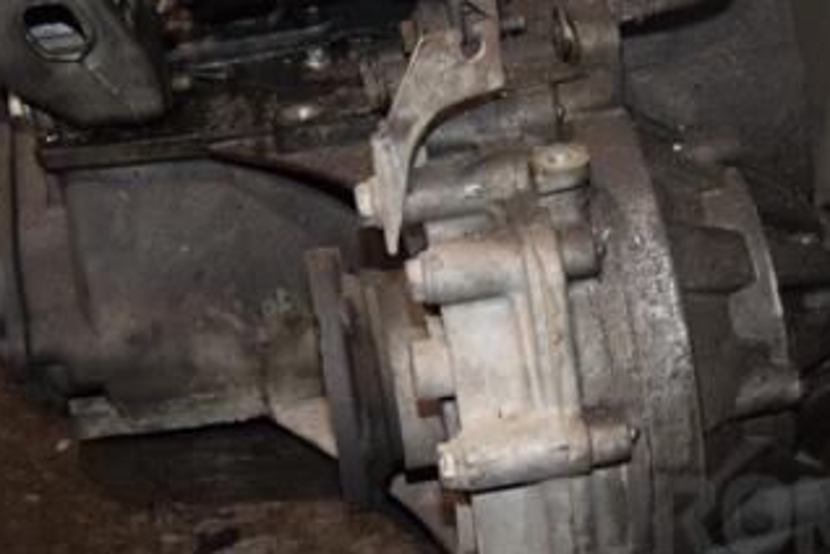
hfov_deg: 29.6
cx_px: 475
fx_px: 1568
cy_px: 167
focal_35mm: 68
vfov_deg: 19.9
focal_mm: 24
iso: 800
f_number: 5
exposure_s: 1/60
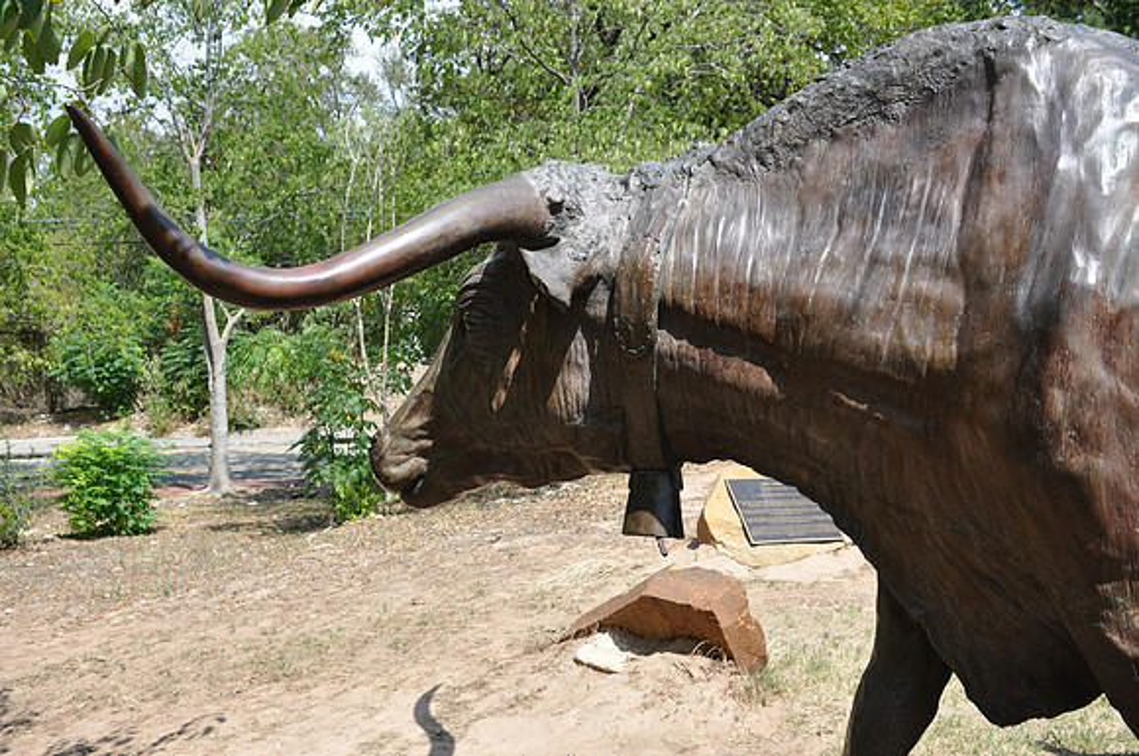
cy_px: 378
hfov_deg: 53.2
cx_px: 570
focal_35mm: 36
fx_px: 1137
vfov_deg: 36.8
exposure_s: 1/160
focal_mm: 24
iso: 200
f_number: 6.3
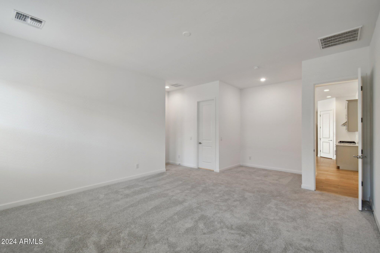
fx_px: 158
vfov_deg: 77.3
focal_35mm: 15
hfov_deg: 100.4
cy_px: 126
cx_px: 190
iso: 400
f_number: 8
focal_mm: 10
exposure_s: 1/13
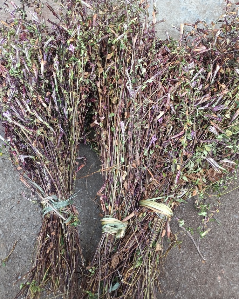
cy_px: 115
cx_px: 122
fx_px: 292
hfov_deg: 44.6
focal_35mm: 33
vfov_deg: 53.7
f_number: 1.8
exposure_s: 1/100
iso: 119
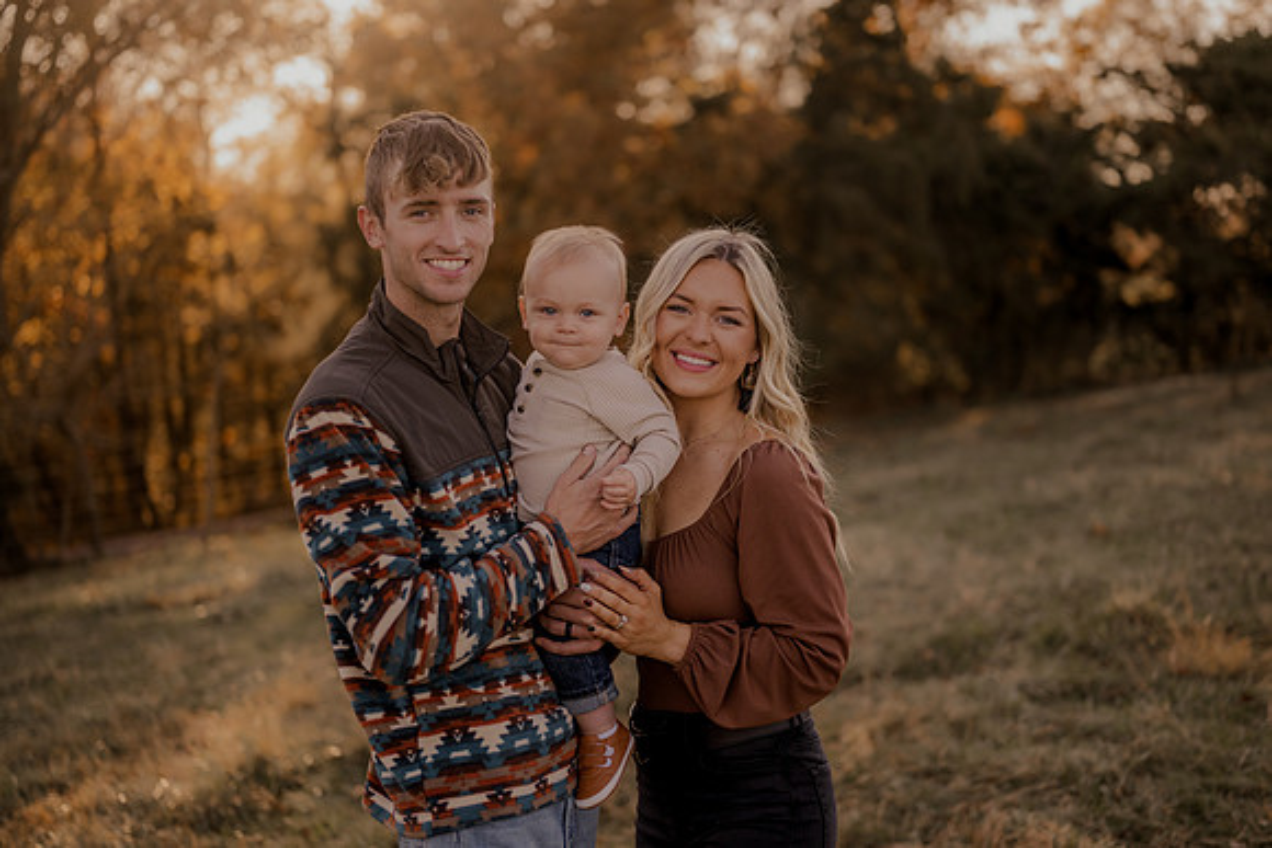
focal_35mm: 50
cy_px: 424
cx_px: 636
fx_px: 1767
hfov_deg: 39.6
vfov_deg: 27.0
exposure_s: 1/1600
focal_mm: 50
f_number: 1.8
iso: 250
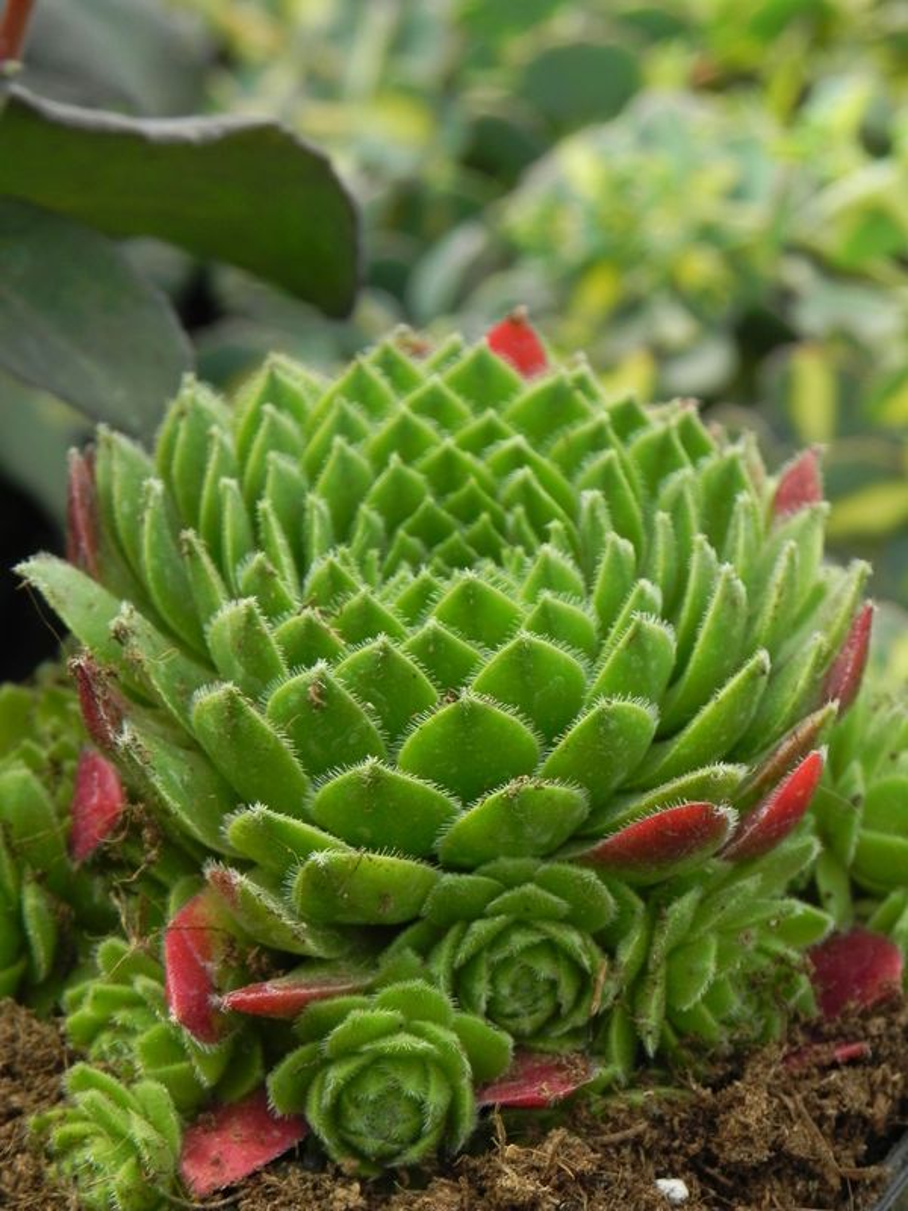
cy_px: 606
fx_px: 3672
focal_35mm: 105
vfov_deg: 18.7
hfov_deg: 14.1
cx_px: 454
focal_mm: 18.8
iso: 160
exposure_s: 1/200
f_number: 5
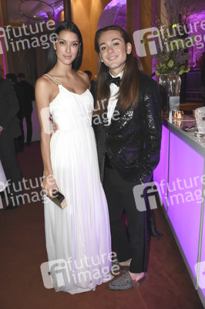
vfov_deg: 62.0
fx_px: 257
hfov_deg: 43.5
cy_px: 154
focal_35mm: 30
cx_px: 102
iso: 1600
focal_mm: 20
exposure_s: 1/160
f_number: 4.5
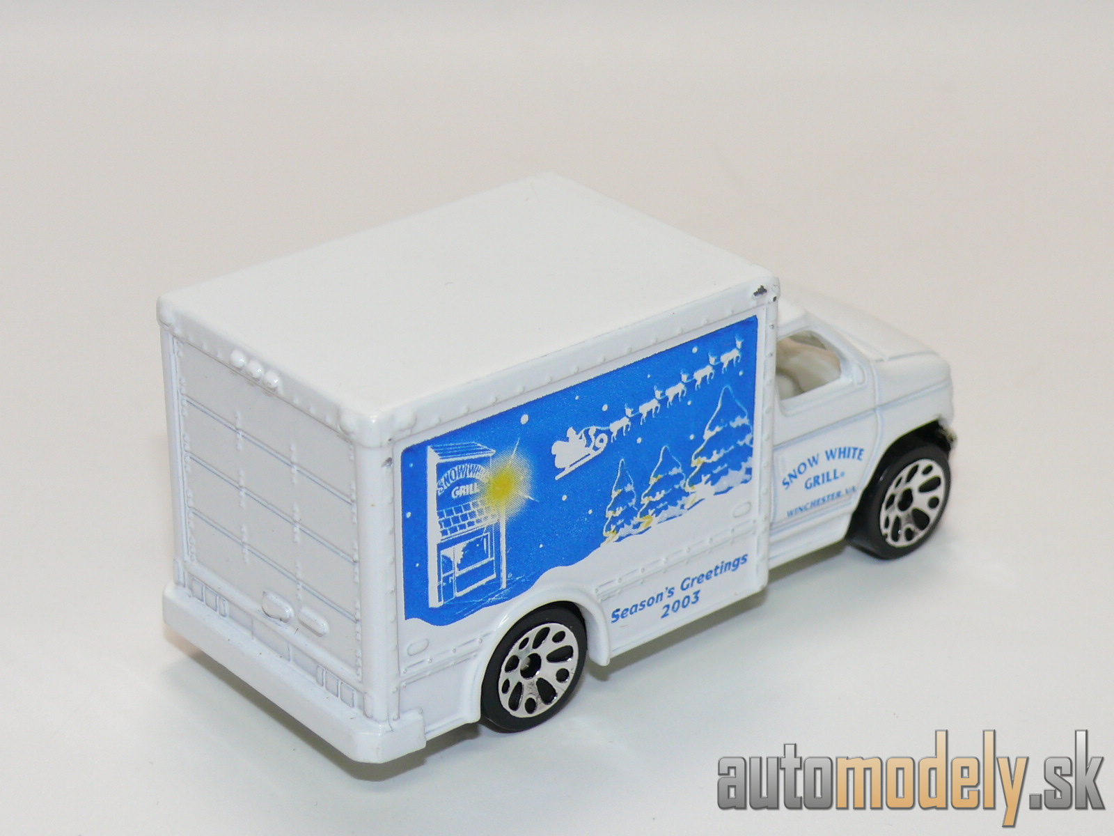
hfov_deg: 20.7
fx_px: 3057
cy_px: 418
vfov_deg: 15.6
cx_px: 557
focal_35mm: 95
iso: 100
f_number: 4
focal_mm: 12.9
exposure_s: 1/30
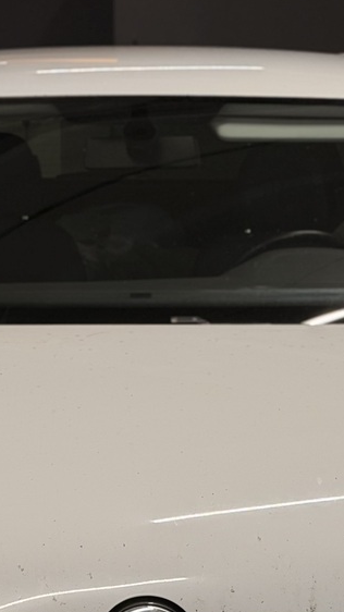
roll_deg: -0.2
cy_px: 511
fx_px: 2174
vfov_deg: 15.9
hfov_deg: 9.0
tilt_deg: -12.2
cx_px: 160
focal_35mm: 134
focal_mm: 6.76
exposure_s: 1/246
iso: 64
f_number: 1.78
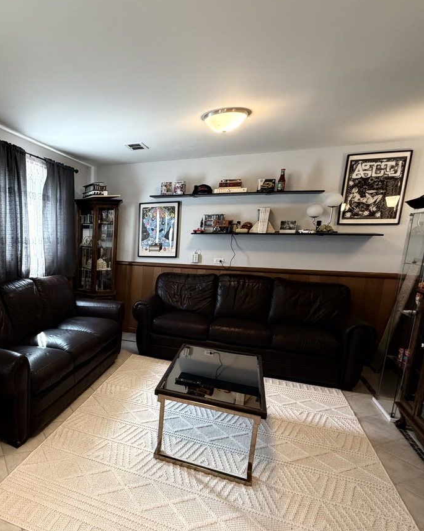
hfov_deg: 55.2
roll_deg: -0.4
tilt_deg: -10.7
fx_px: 361
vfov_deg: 72.3
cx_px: 68
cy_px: 302
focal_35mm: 23
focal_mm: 2.22
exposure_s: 1/60
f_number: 2.2
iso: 320
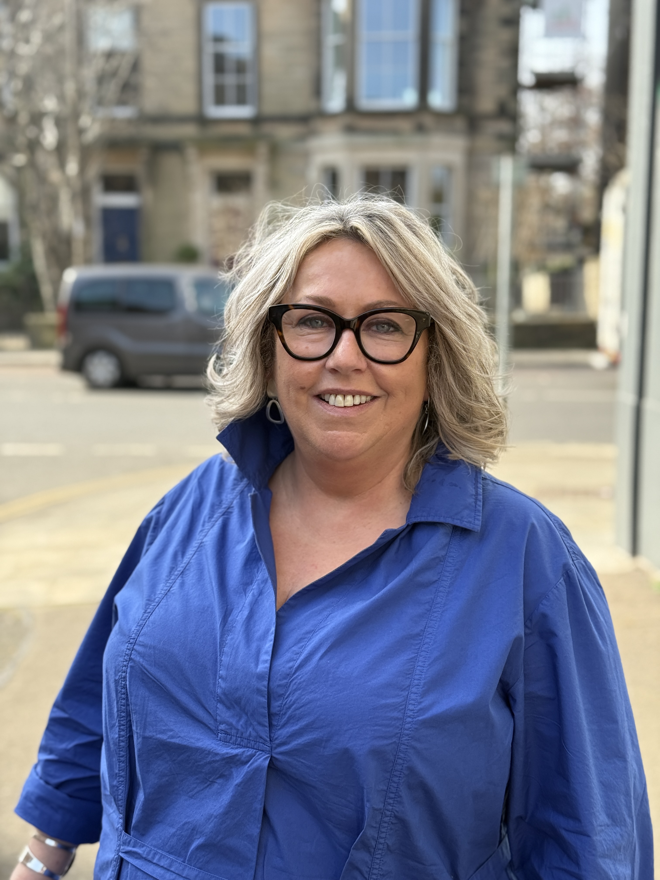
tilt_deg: -9.2
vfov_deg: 39.7
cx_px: 330
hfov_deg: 30.3
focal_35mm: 48
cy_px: 440
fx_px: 1220
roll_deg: -0.9
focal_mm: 6.76
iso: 80
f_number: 1.78
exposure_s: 1/747
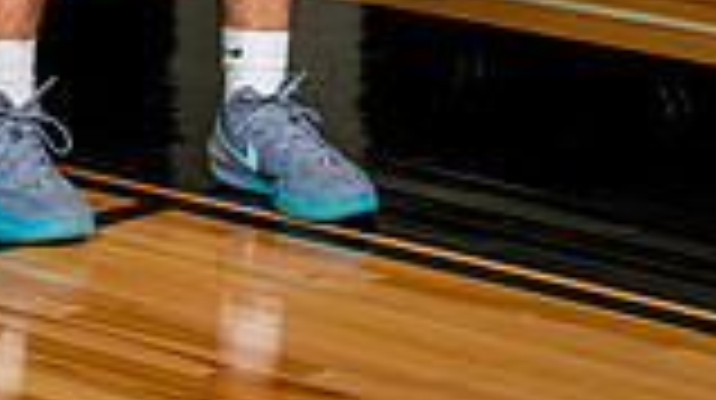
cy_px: -566
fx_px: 3944
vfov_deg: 5.6
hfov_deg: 10.4
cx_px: 243
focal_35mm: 208
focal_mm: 70
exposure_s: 1/200
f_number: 6.3
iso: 100
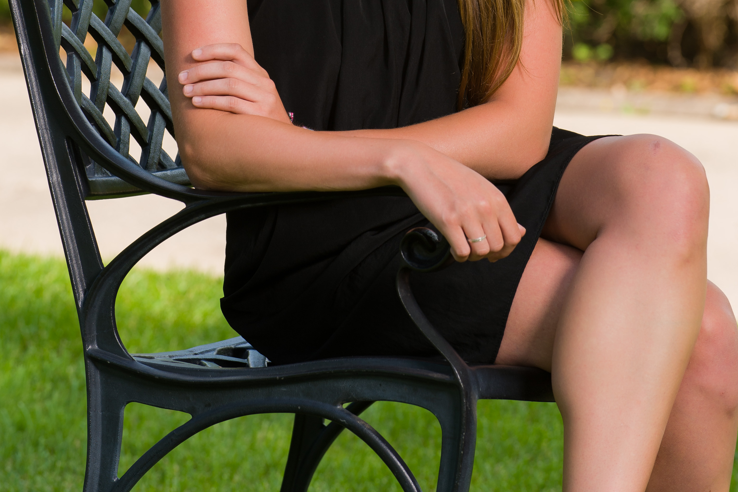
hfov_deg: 8.0
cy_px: -42
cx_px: 369
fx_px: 5247
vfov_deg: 5.4
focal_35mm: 256
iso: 200
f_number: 7.1
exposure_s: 1/200
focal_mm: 170
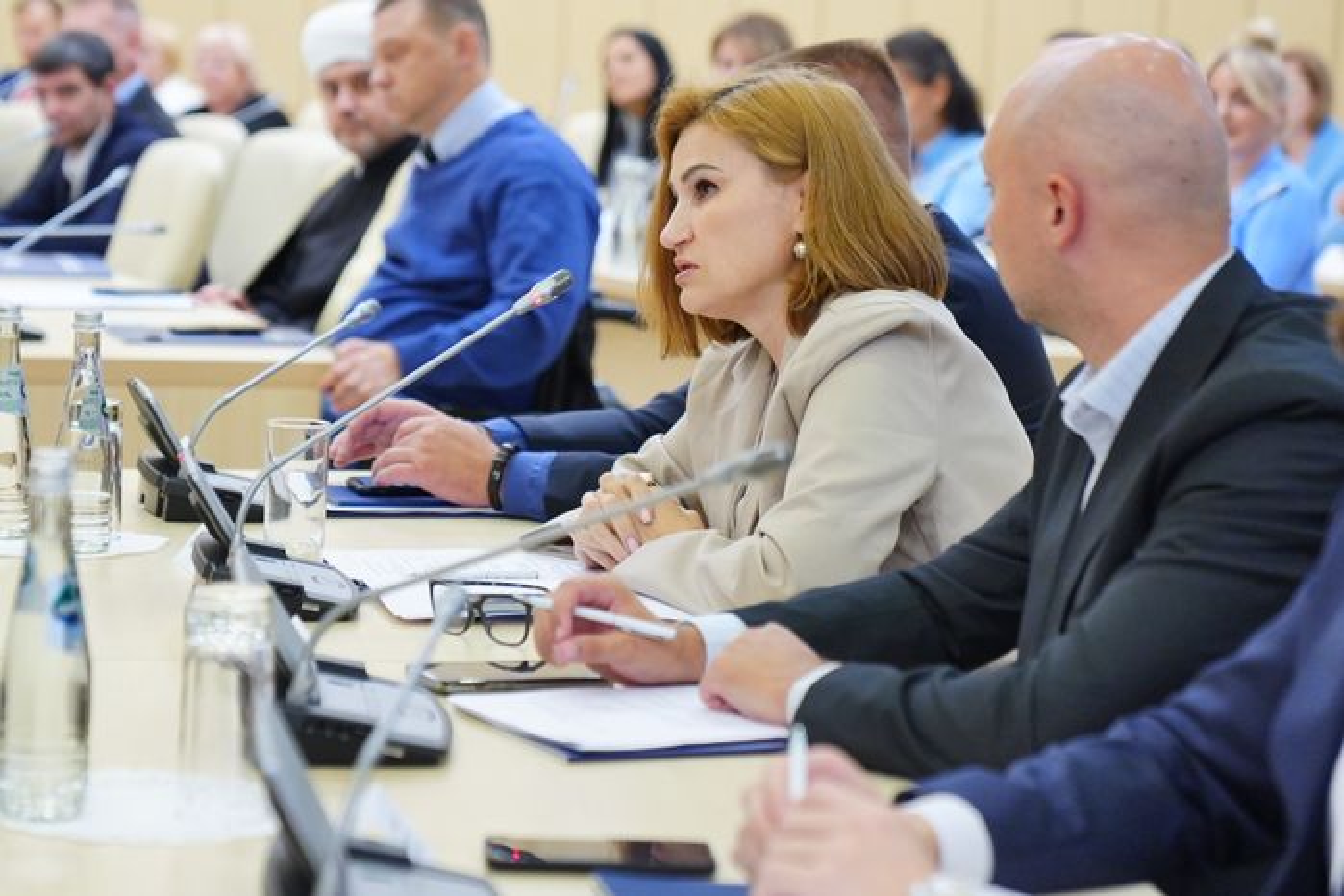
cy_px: 448
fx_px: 3920
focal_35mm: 105
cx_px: 672
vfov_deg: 13.0
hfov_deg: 19.5
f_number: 2.8
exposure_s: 1/250
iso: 2000
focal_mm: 70
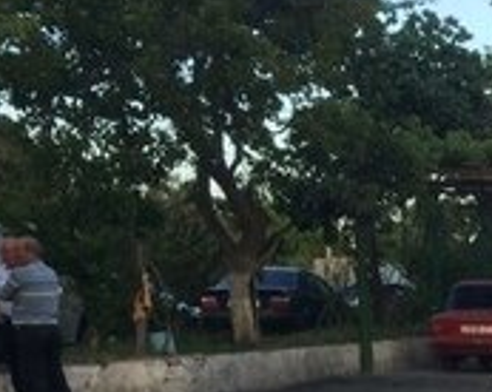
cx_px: 808
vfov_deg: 13.3
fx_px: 1571
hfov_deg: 15.8
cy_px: 624
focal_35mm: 108
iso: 32
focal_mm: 4.15
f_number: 2.2
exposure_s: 1/328
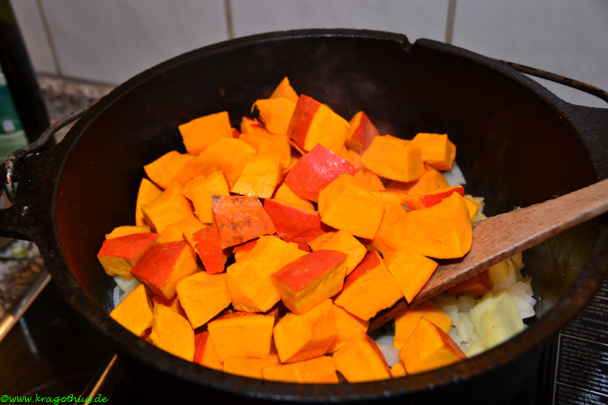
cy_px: 202
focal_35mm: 44
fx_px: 734
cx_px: 304
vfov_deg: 30.8
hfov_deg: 45.0
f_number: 5.6
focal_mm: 29
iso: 400
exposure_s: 1/60
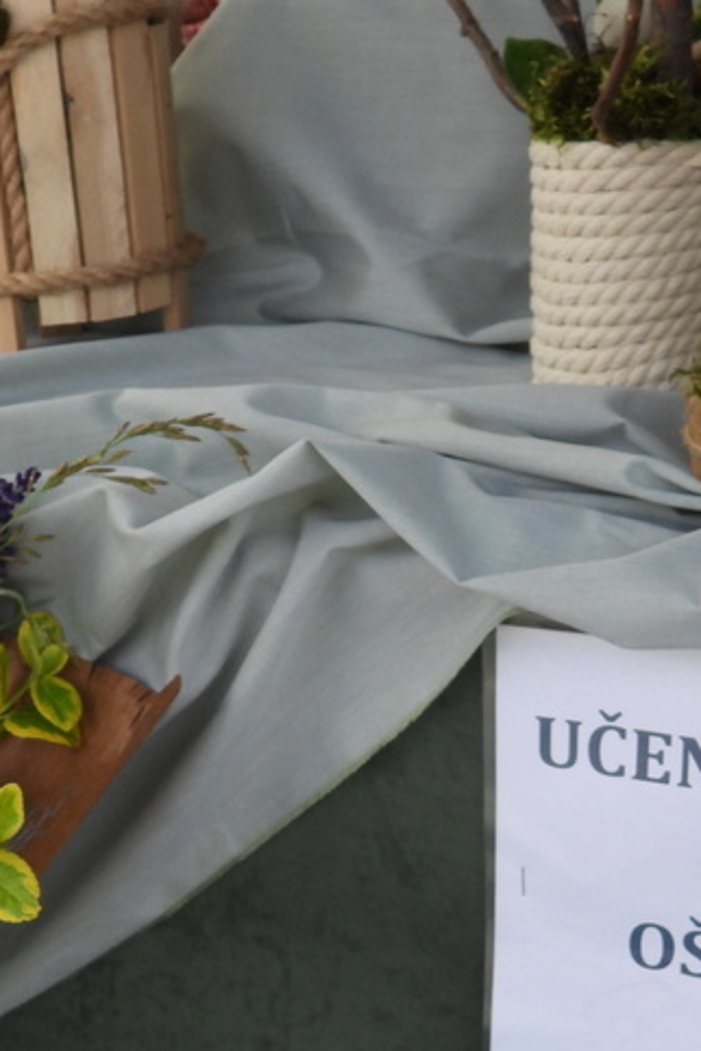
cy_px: 779
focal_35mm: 62
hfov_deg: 21.9
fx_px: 1811
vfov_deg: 31.8
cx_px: 285
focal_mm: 4.3
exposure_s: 1/400
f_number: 2.8
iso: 100
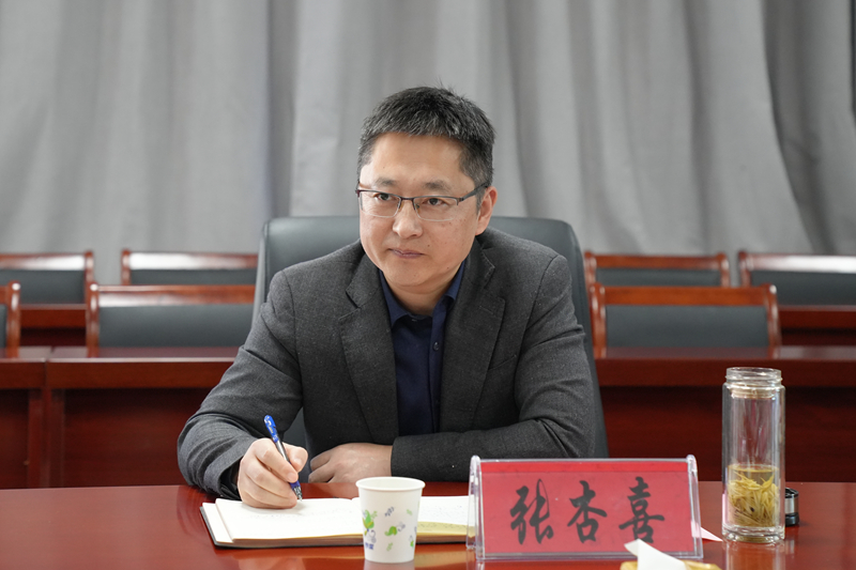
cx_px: 428
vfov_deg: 19.4
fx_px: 1664
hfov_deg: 28.8
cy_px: 285
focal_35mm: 70
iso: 4000
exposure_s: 1/160
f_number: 4
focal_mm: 70
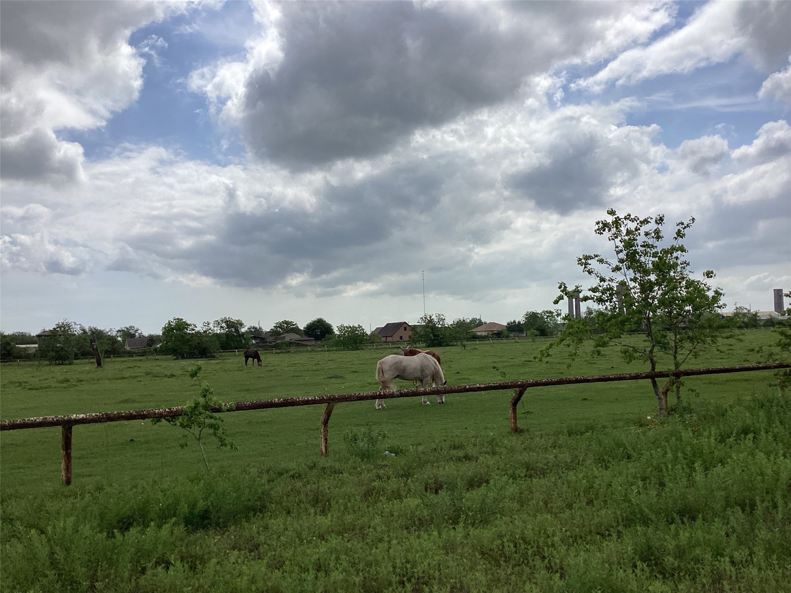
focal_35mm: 31
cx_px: 396
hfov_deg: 58.4
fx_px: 708
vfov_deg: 45.4
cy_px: 296
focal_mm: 3.3
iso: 25
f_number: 2.4
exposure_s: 1/3021
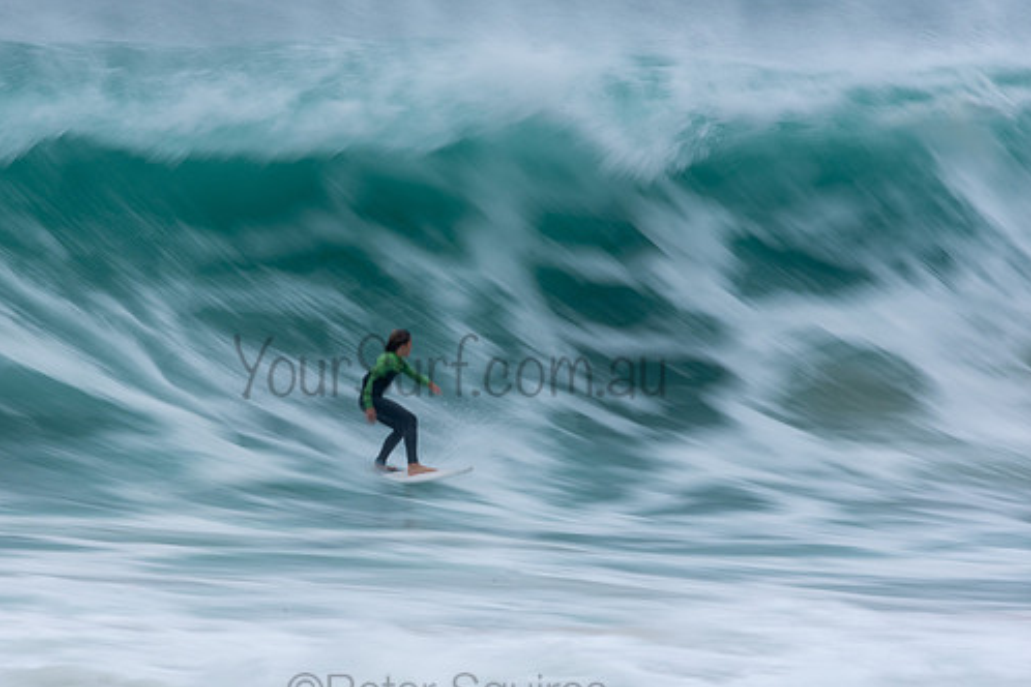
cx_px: 447
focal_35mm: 873
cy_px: 349
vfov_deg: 1.6
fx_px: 25000
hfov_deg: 2.4
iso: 100
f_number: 29
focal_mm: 500
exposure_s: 1/20
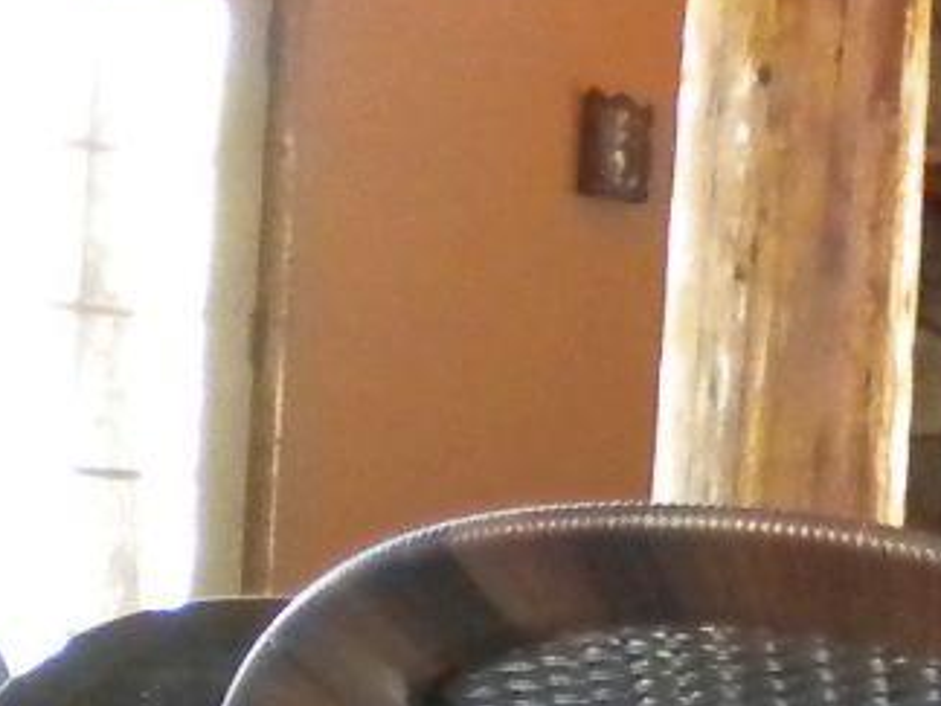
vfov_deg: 6.7
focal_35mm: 221
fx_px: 6008
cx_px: 1229
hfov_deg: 8.8
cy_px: -128
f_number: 3.1
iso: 400
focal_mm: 6.3
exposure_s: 1/33.5
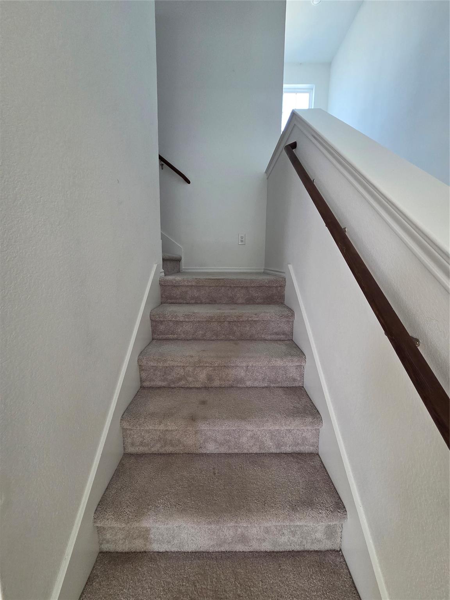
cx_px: 225
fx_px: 225
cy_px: 300
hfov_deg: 89.9
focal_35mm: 13
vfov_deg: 106.2
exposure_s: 1/120
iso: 250
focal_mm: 2.2
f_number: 2.2
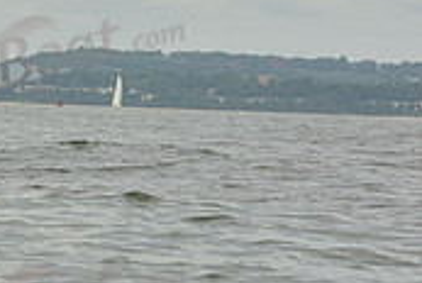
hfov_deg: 4.5
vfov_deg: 3.1
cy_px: -26
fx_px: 5307
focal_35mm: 452
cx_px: -283
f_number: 11
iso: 320
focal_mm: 135
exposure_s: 1/1000
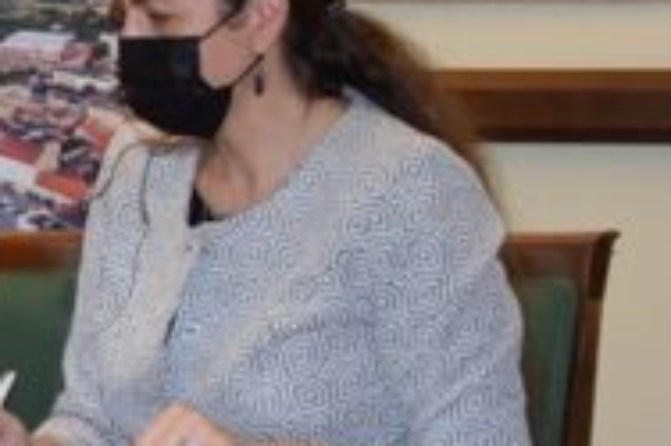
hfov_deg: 9.9
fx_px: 3650
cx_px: -589
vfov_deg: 7.0
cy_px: 132
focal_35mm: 196
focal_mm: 32
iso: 900
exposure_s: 1/60
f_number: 4.2
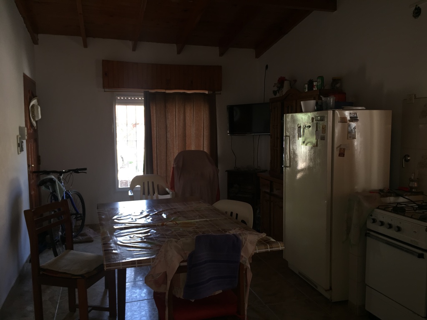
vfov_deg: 48.2
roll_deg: +0.5
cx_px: 214
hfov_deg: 61.7
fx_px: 358
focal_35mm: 29
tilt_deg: -4.9
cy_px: 160
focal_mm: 4.15
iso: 32
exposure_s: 1/40
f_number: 2.2
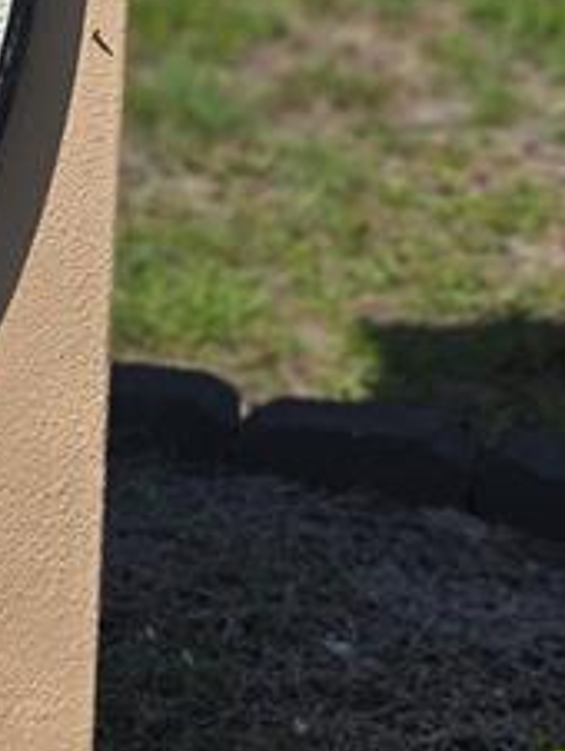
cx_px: -40
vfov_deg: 14.1
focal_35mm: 122
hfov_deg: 12.0
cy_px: -631
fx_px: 2650
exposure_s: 1/1199
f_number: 1.7
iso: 12
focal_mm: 6.3
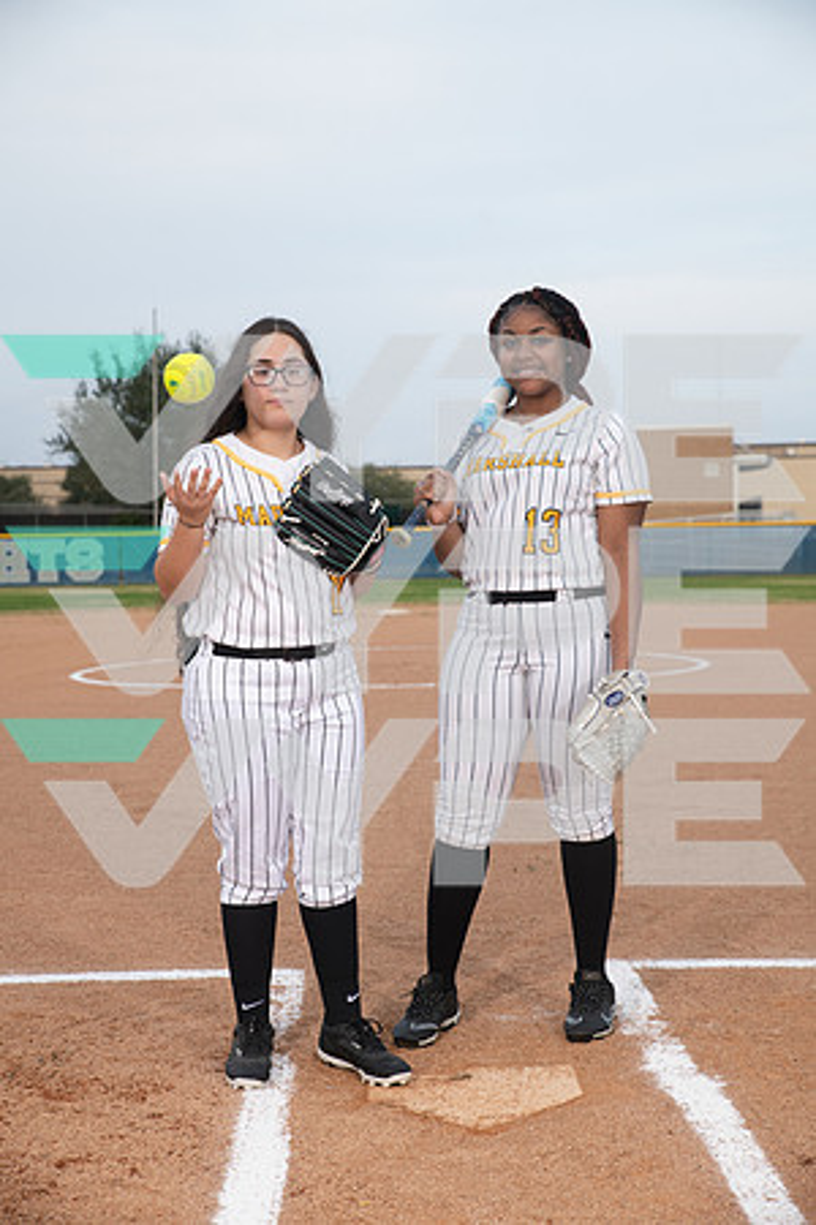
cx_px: 408
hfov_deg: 23.4
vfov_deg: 34.5
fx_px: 1972
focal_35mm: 58
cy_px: 612
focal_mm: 58
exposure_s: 1/400
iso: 200
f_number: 6.3
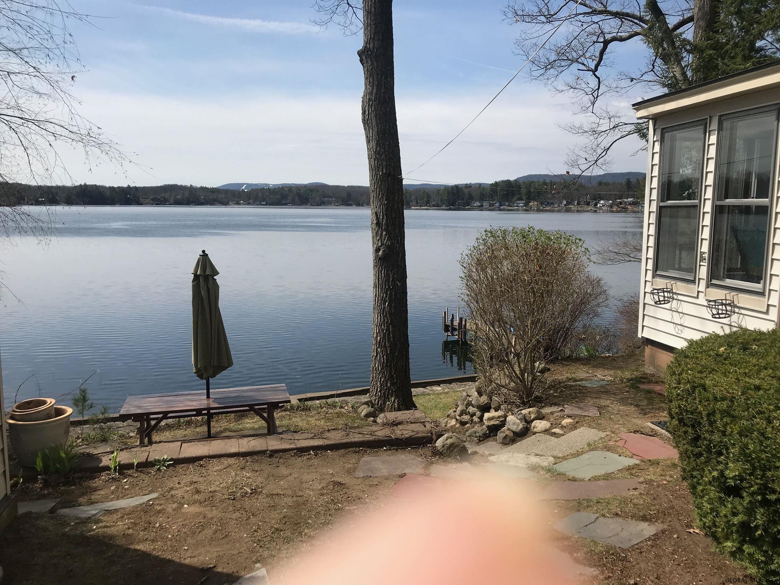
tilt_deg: -9.1
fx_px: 631
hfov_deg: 63.4
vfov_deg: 49.7
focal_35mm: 28
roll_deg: +1.2
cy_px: 292
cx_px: 390
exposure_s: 1/3690
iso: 20
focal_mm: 3.99
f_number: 1.8
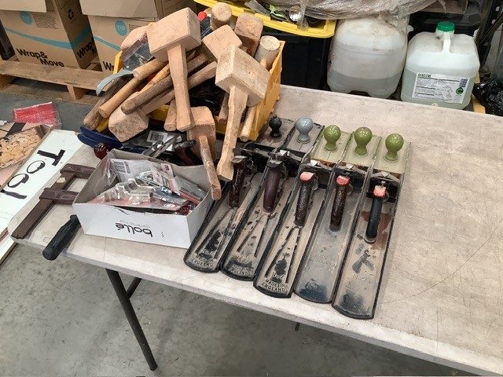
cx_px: 252
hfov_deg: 58.4
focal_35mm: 31
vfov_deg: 45.4
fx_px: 450
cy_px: 188
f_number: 2.4
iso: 100
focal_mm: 3.3
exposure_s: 1/50
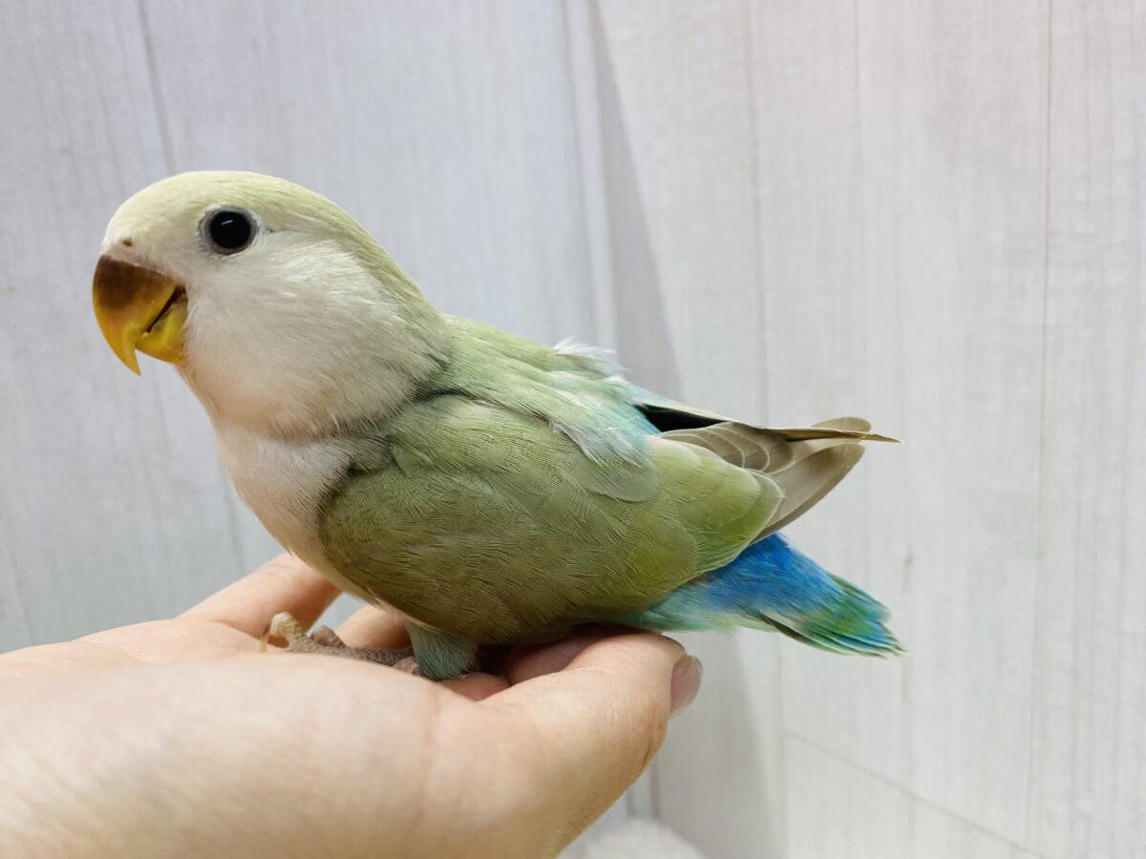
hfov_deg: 69.4
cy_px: 430
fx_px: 828
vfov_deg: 54.9
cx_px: 573
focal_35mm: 25
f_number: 1.8
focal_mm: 4.25
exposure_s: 1/100
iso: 100
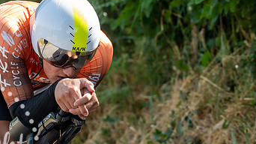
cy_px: 199
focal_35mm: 738
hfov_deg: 2.9
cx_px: 42
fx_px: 5007
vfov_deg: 1.6
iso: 800
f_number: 4
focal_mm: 200
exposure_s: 1/1000
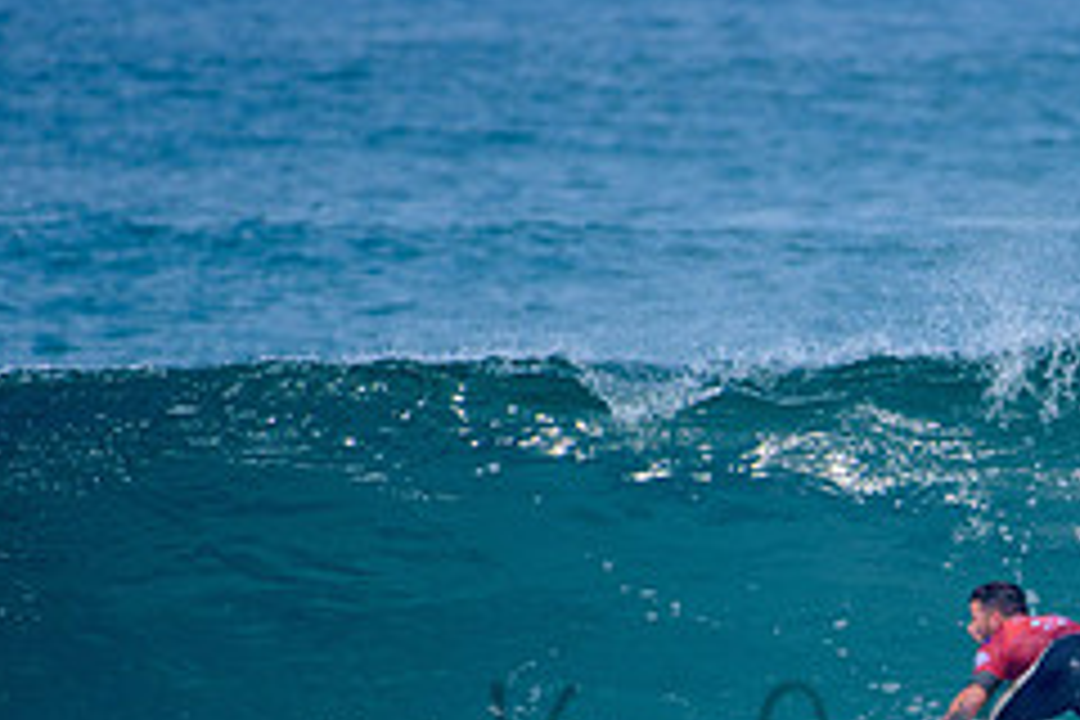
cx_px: 1023
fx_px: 39597
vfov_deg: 1.0
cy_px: 667
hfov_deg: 1.6
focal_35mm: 1320
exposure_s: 1/2000
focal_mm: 500
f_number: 5.6
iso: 180
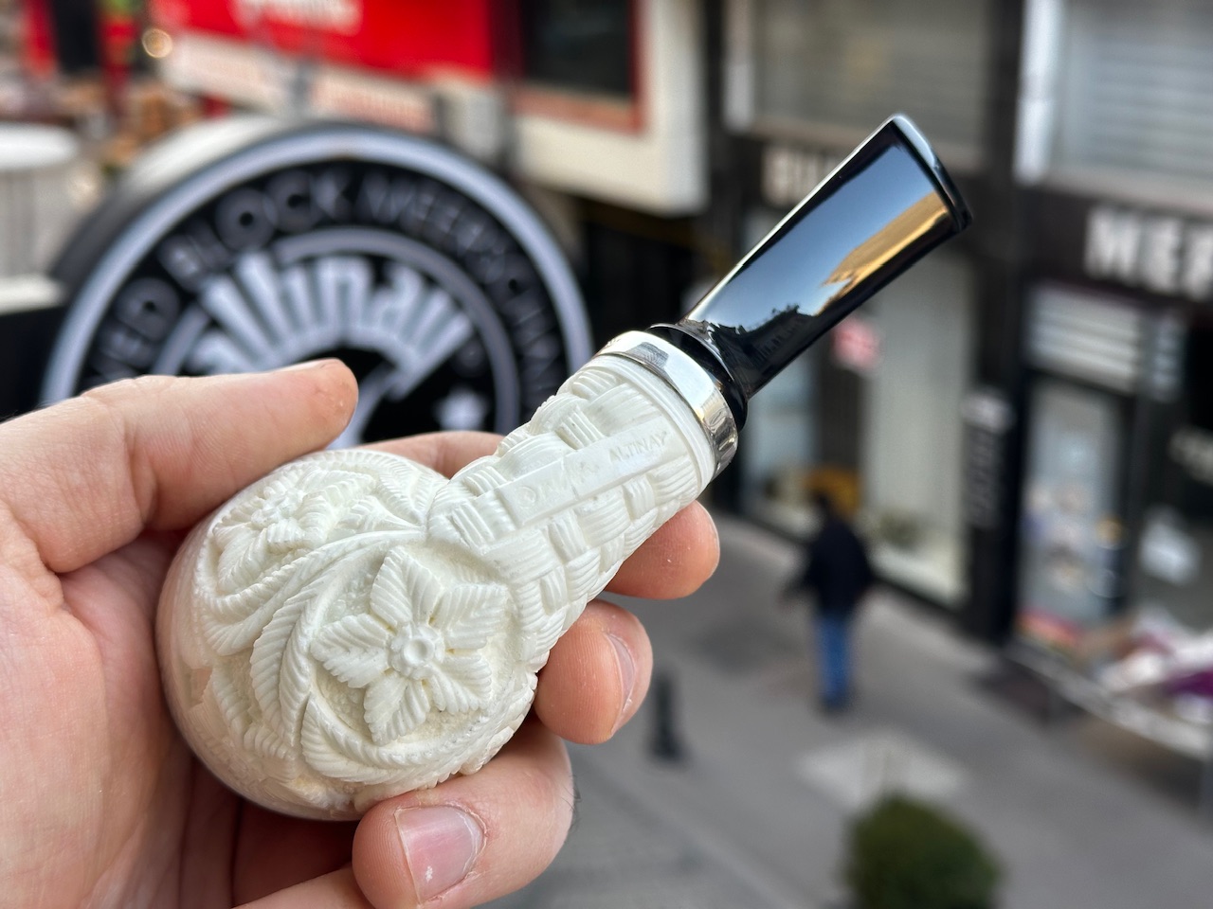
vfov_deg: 30.3
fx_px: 1682
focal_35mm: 48
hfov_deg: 39.7
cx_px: 606
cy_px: 454
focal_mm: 6.86
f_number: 1.78
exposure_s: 1/150
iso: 50
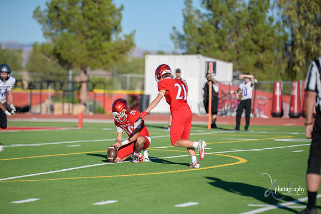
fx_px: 1962
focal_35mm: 220
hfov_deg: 9.4
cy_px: 107
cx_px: 160
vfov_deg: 6.2
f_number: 2.8
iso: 400
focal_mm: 220
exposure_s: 1/6400
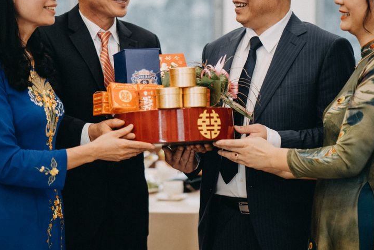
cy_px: 83
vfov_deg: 11.5
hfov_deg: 17.2
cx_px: 168
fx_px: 1236
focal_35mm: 119
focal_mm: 85
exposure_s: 1/200
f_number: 1.8
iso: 1000
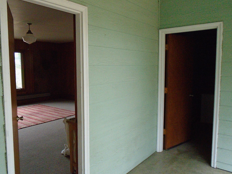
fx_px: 201
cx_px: 102
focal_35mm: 30
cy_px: 87
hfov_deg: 59.8
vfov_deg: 46.8
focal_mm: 4.6
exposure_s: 1/250
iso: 640
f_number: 3.2
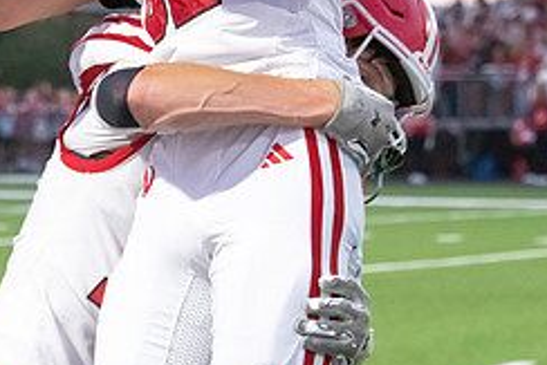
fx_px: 4409
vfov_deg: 4.7
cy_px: 185
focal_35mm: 290
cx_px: 130
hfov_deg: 7.1
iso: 10000
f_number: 7.1
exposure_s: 1/400
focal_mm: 122
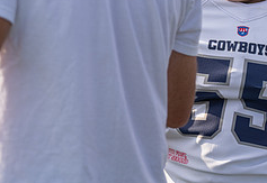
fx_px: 2082
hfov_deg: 7.3
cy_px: 19
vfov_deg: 5.0
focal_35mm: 278
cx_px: 324
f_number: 3.2
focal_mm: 111
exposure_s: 1/1600
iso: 100
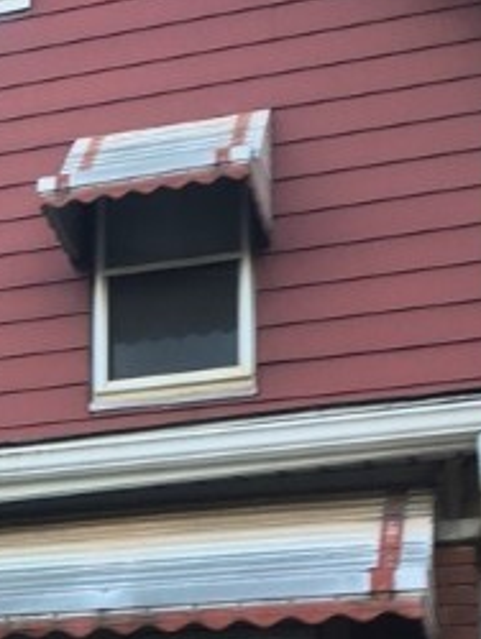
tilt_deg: +13.1
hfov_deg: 16.0
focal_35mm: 89
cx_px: -100
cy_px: 746
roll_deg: -3.6
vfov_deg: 20.7
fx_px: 1646
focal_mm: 4.15
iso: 32
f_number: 2.2
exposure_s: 1/60
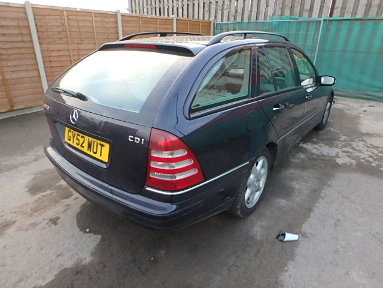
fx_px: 232
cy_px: 144
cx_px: 192
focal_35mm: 21
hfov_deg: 79.0
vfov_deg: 63.4
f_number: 3.5
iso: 800
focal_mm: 3.7
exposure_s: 1/200
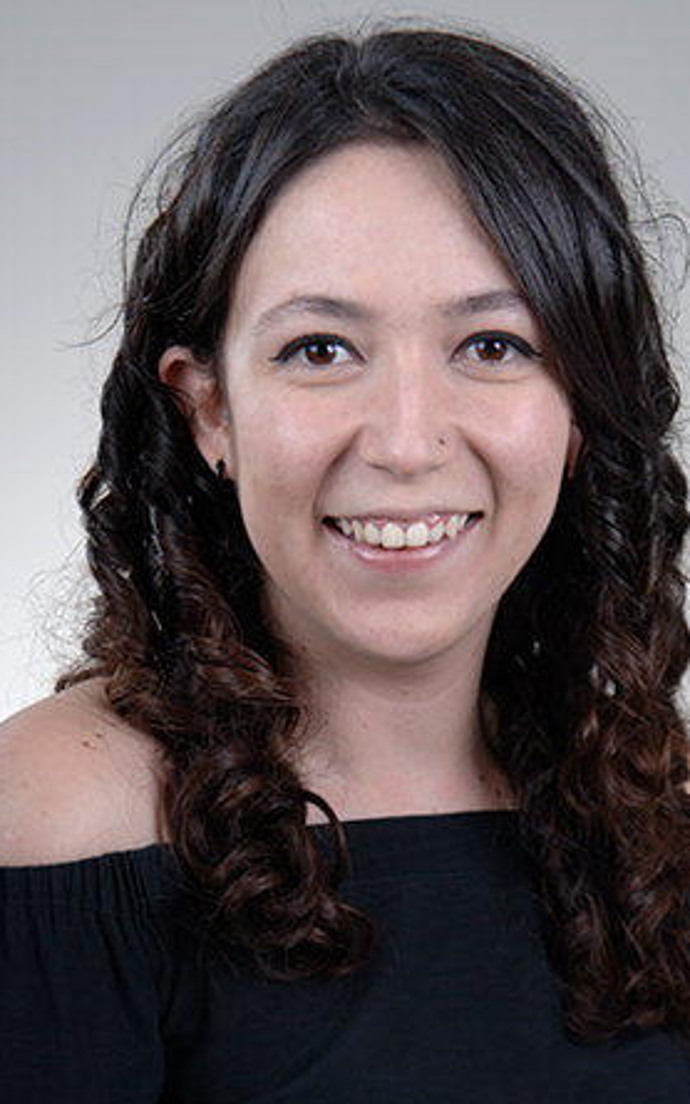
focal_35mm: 102
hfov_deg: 12.8
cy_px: 556
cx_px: 365
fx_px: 3070
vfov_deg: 20.4
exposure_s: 1/200
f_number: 7.1
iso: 200
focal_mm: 66
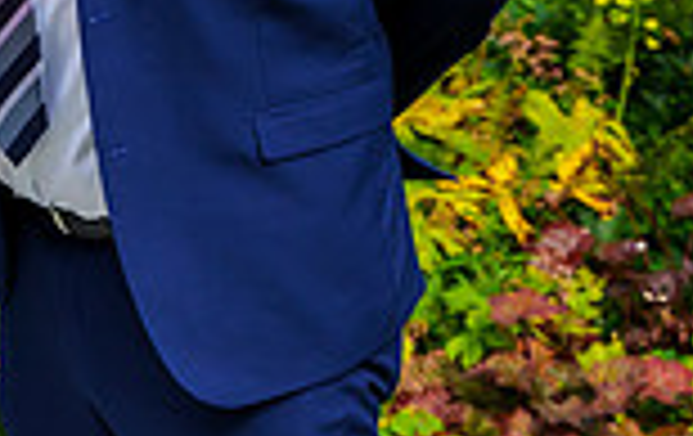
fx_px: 4221
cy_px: -129
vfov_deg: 5.9
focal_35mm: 223
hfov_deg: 9.1
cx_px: -389
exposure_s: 1/8000
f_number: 3.5
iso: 800
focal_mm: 51
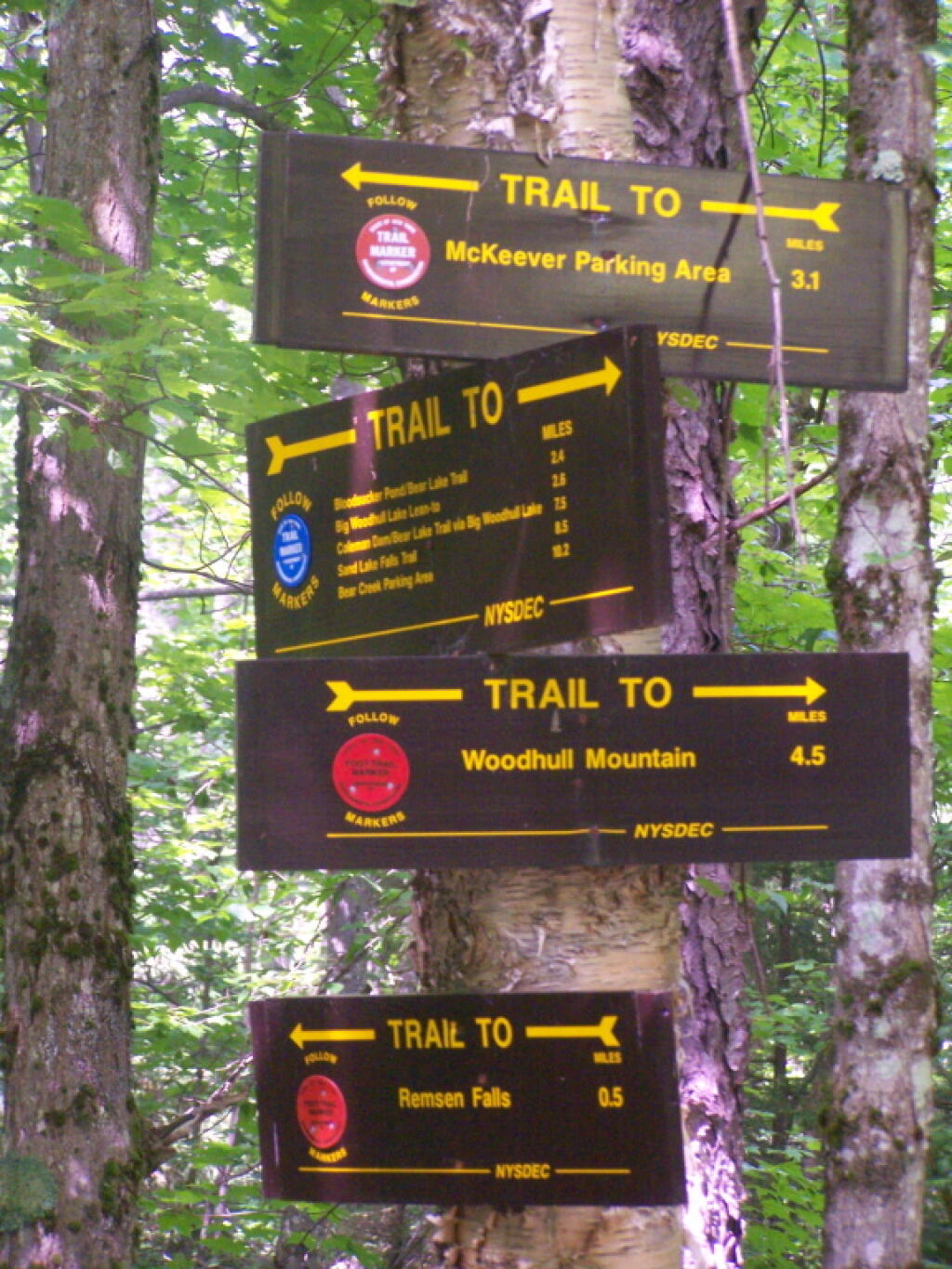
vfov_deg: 14.2
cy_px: 634
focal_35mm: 139
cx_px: 476
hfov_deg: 10.7
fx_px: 5096
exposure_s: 1/80
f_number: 3.2
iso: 400
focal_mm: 23.1
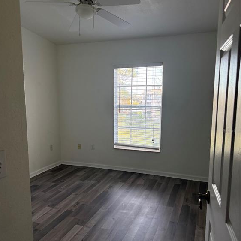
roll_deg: -0.7
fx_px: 228
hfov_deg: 55.6
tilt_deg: -7.3
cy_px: 130
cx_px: 119
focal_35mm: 29
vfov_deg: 55.6
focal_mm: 6.76
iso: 200
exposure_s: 1/116
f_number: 1.78
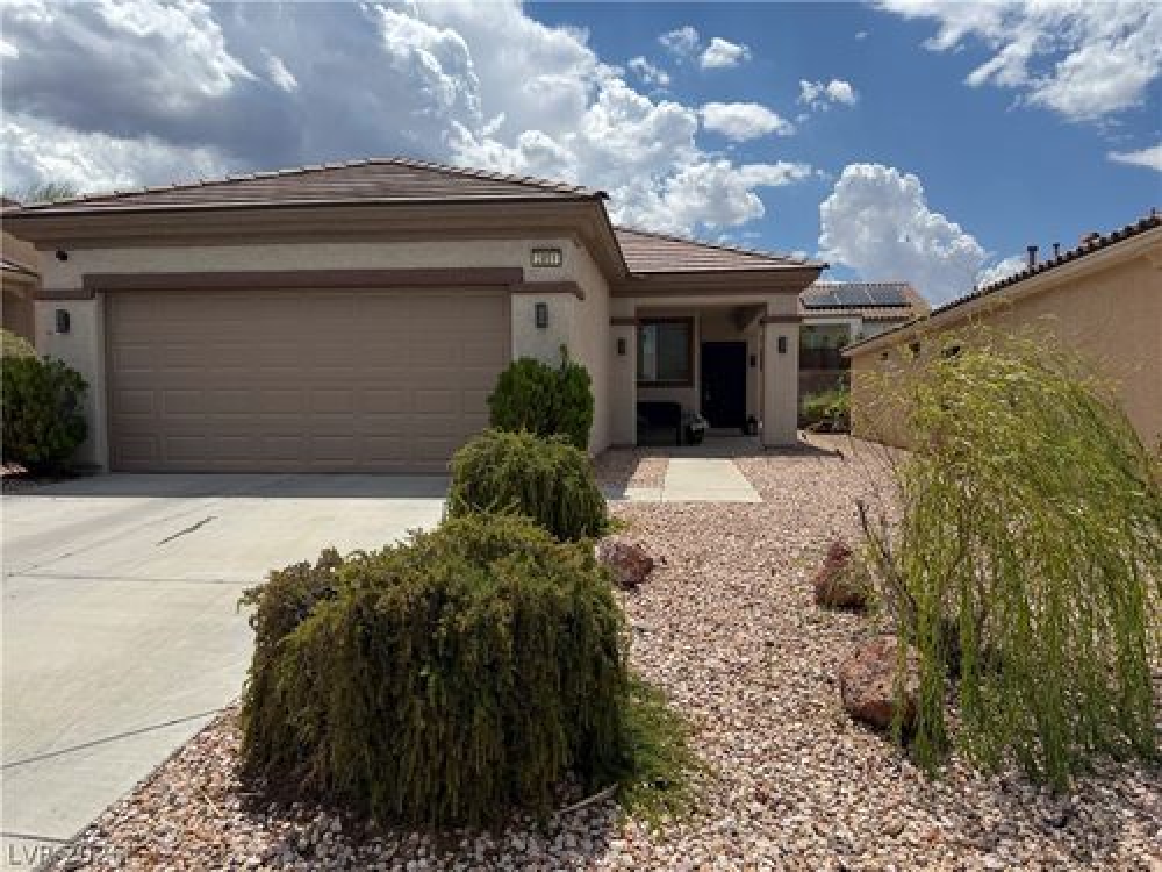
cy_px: 436
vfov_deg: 56.8
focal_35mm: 24
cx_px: 581
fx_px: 806
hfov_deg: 71.6
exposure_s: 1/9091
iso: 80
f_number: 1.78
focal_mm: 6.76
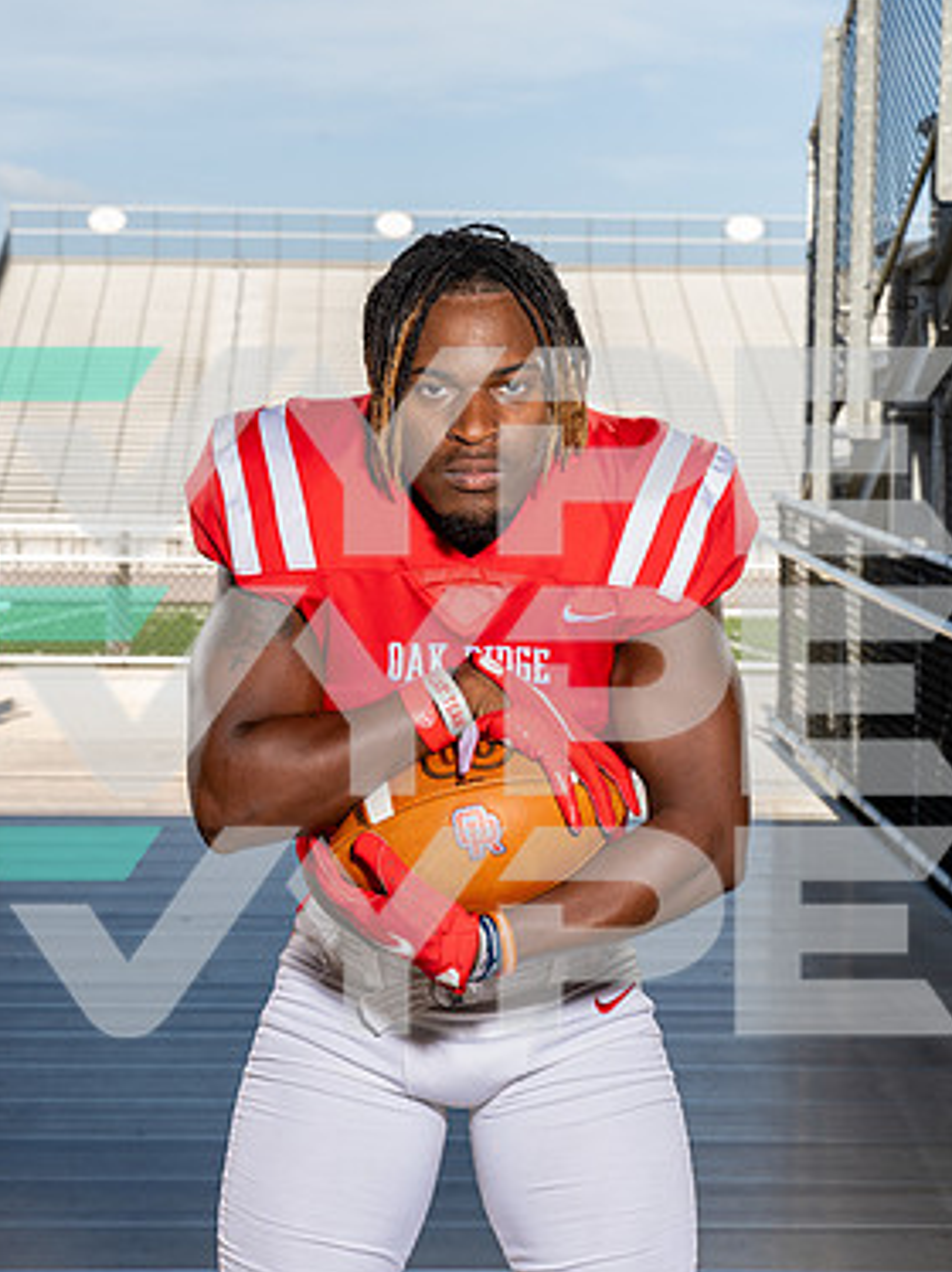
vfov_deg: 24.1
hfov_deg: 18.2
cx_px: 466
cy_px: 694
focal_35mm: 81
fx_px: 2974
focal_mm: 70
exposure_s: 1/250
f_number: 8
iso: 160
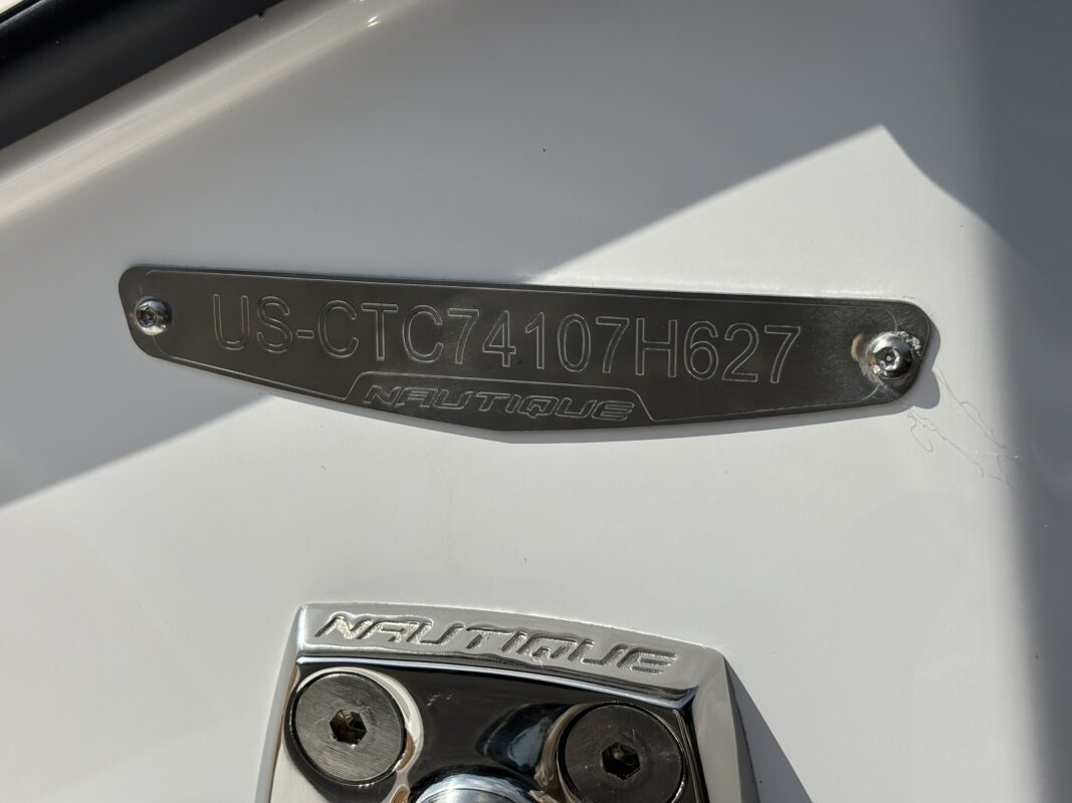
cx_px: 536
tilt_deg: +0.1
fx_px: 1610
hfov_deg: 36.8
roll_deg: -3.1
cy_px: 402
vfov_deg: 28.0
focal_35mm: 52
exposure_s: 1/6711
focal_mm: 5.96
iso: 40
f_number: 1.6
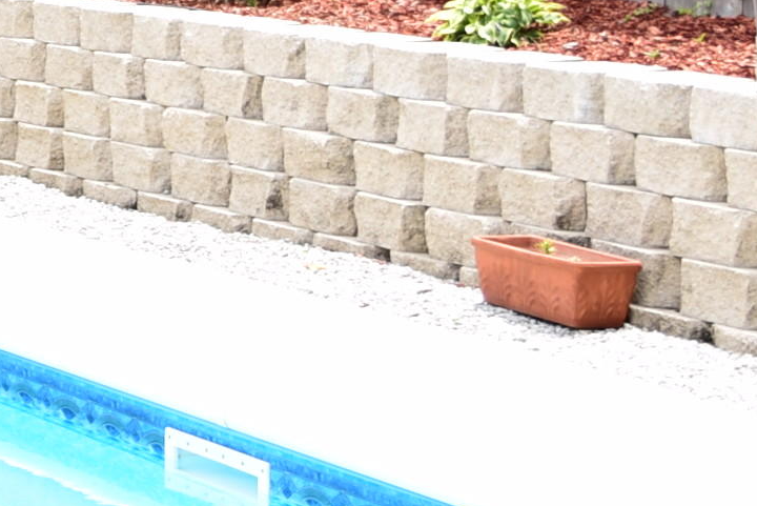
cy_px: -36
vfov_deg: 8.4
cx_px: -587
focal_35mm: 162
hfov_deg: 11.7
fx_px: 3408
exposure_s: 1/200
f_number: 5
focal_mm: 26
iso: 100
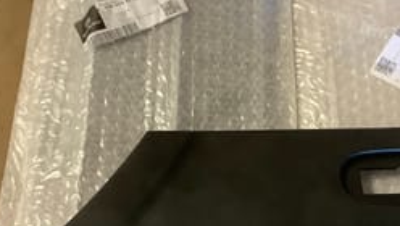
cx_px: 263
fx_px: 722
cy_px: 109
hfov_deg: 30.8
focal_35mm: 68
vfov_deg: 17.8
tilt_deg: -59.4
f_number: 2.4
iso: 320
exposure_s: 1/33
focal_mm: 3.3
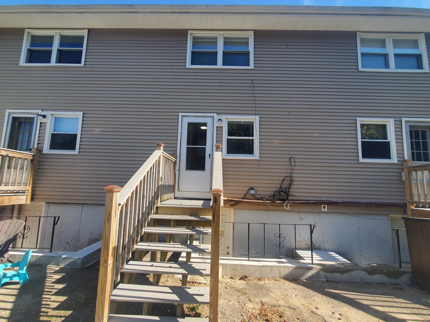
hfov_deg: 106.2
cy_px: 161
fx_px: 161
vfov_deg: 89.9
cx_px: 215
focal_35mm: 13
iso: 50
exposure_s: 1/278
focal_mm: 1.8
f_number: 2.2
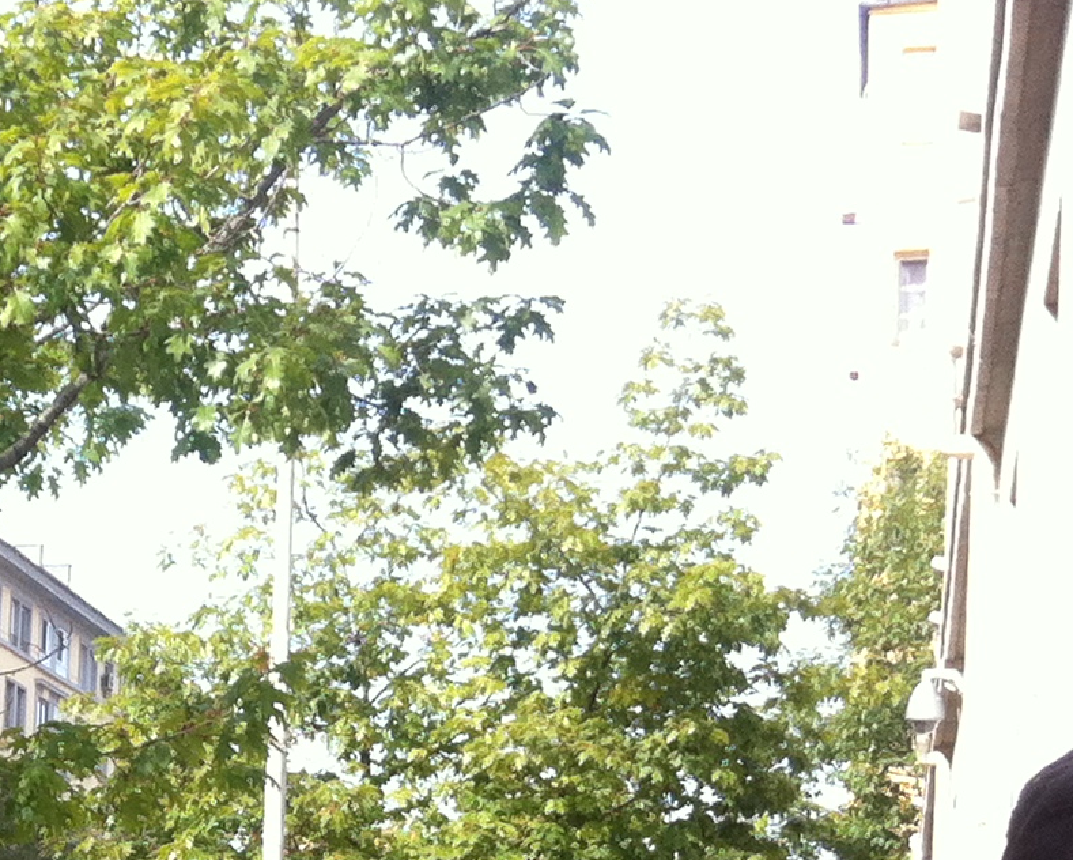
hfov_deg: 16.0
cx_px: -449
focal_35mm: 112
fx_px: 3559
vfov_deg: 13.1
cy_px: 1215
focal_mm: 3.85
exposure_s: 1/296
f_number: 2.8
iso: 80
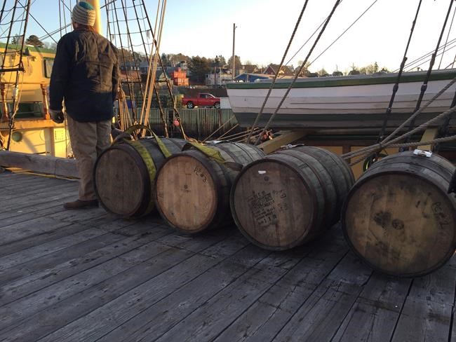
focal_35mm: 29
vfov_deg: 48.3
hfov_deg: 61.6
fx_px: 382
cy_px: 171
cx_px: 228
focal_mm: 4.15
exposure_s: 1/250
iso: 32
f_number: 2.2
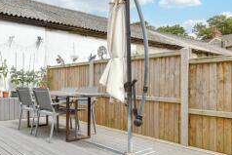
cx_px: 33
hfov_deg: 55.5
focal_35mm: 30
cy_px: 87
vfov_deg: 43.6
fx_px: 193
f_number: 8
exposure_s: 1/250
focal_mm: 10
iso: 160
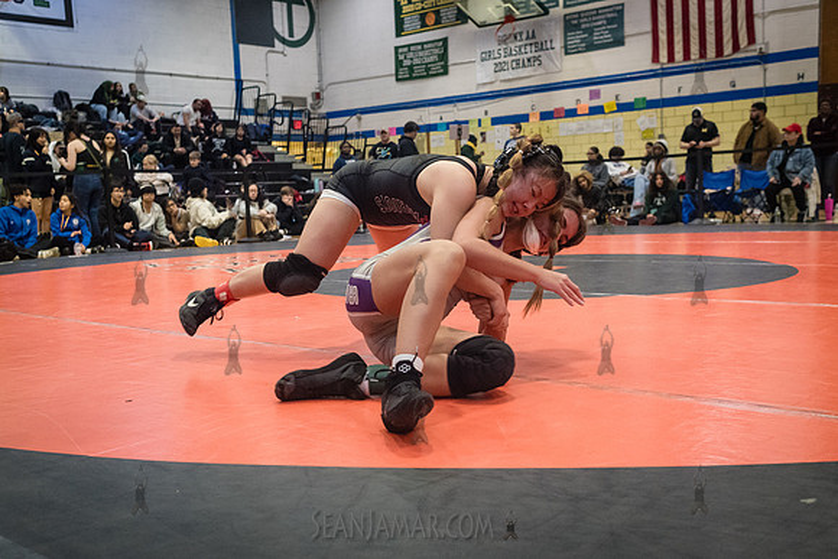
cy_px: 298
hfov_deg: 49.4
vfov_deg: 34.1
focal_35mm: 39
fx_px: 911
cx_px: 419
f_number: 4
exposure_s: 1/400
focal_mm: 35
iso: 8000
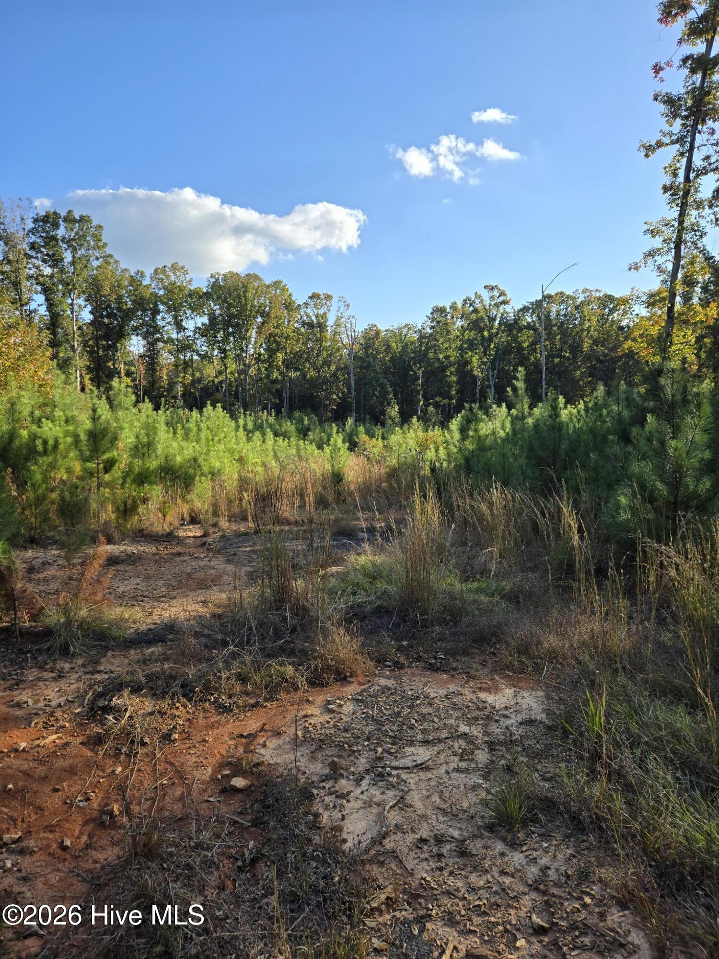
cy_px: 480
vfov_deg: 73.9
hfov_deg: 58.9
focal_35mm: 23
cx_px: 360
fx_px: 637
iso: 25
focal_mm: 5.4
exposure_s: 1/1041
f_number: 1.8
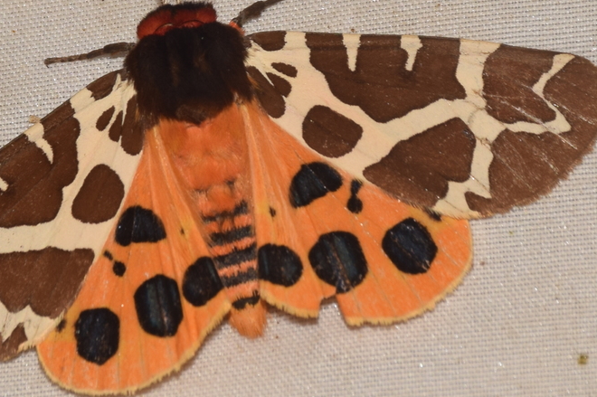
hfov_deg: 6.7
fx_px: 5071
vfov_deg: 4.5
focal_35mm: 306
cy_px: 151
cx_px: 216
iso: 100
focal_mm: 140
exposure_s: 1/160
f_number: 13
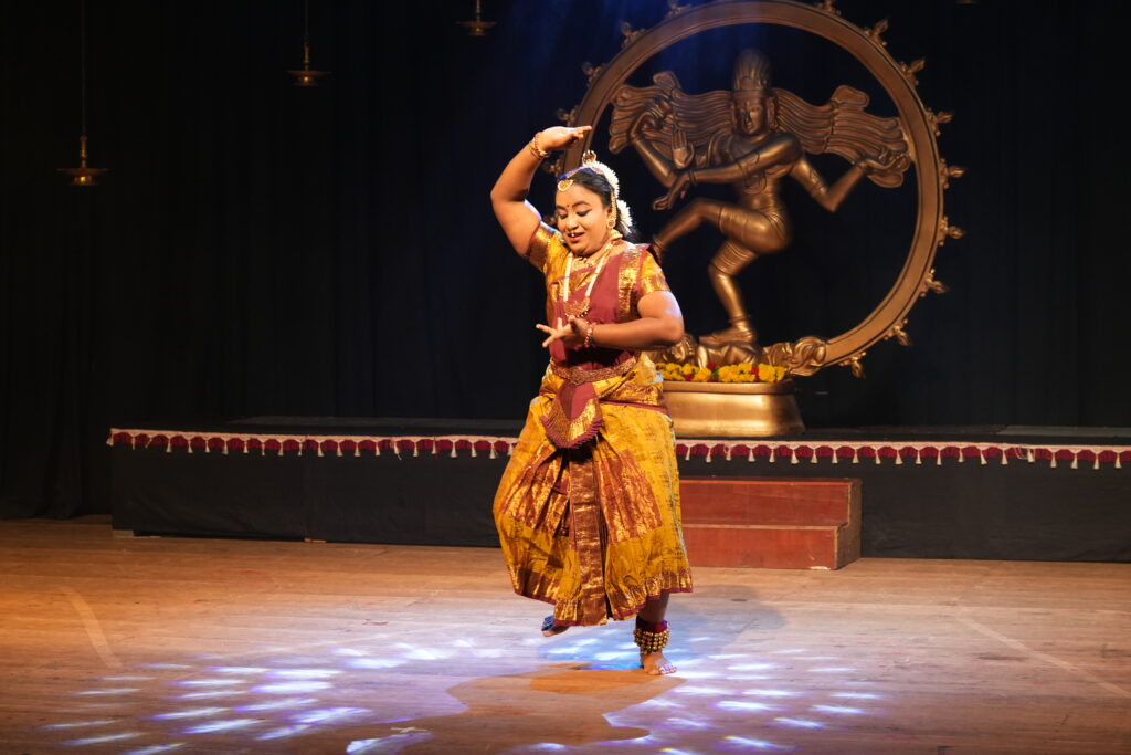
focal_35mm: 93
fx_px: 2922
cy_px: 378
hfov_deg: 21.9
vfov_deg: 14.7
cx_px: 566
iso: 3200
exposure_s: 1/200
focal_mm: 93
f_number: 6.3
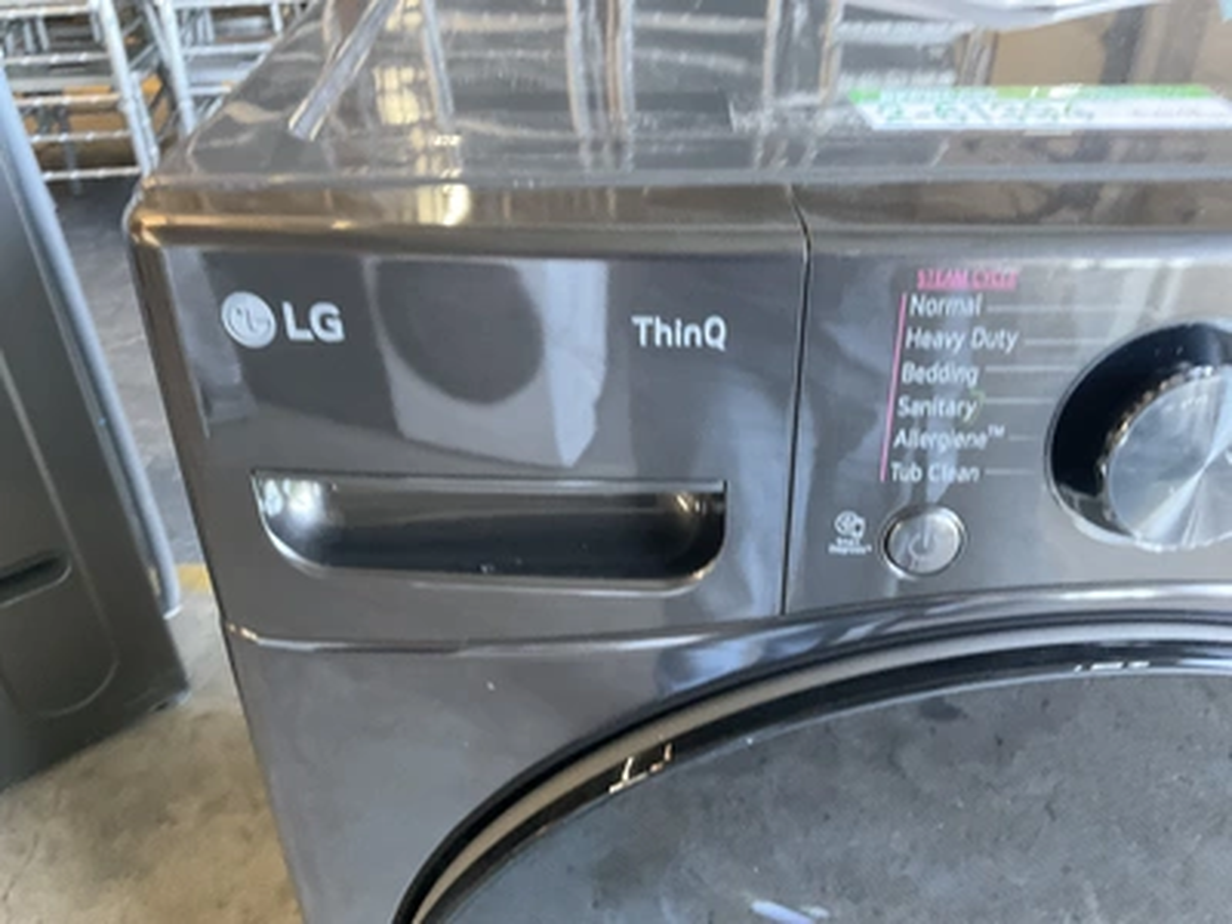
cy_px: 462
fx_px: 1032
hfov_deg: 61.7
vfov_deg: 48.2
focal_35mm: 29
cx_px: 616
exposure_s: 1/40
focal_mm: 3
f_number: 1.8
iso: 250
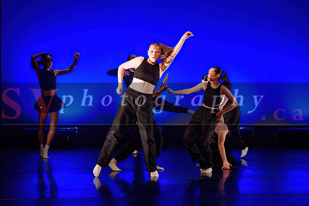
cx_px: 156
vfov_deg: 11.0
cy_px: 97
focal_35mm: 125
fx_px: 1074
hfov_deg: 16.4
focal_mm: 105
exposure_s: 1/200
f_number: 2.8
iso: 1600
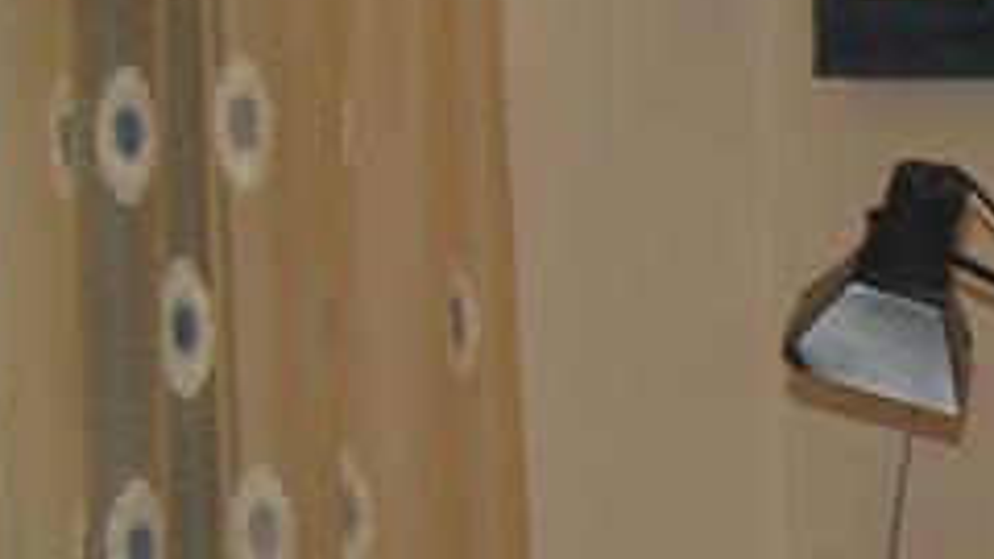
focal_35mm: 193
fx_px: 5081
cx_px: 1872
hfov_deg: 10.4
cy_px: 936
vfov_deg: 6.2
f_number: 3.8
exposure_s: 1/60
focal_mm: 23
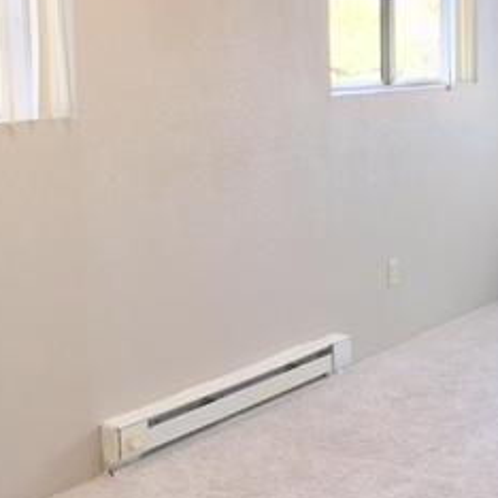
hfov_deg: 23.0
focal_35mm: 70
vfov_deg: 24.5
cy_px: 170
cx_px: 564
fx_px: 1139
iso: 25
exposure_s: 1/40
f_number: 2.2
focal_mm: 4.15
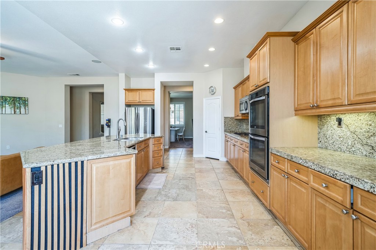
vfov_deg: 73.7
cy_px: 125
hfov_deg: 96.8
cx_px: 188
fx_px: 167
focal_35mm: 16
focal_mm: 16
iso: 400
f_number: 8
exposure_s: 1/13
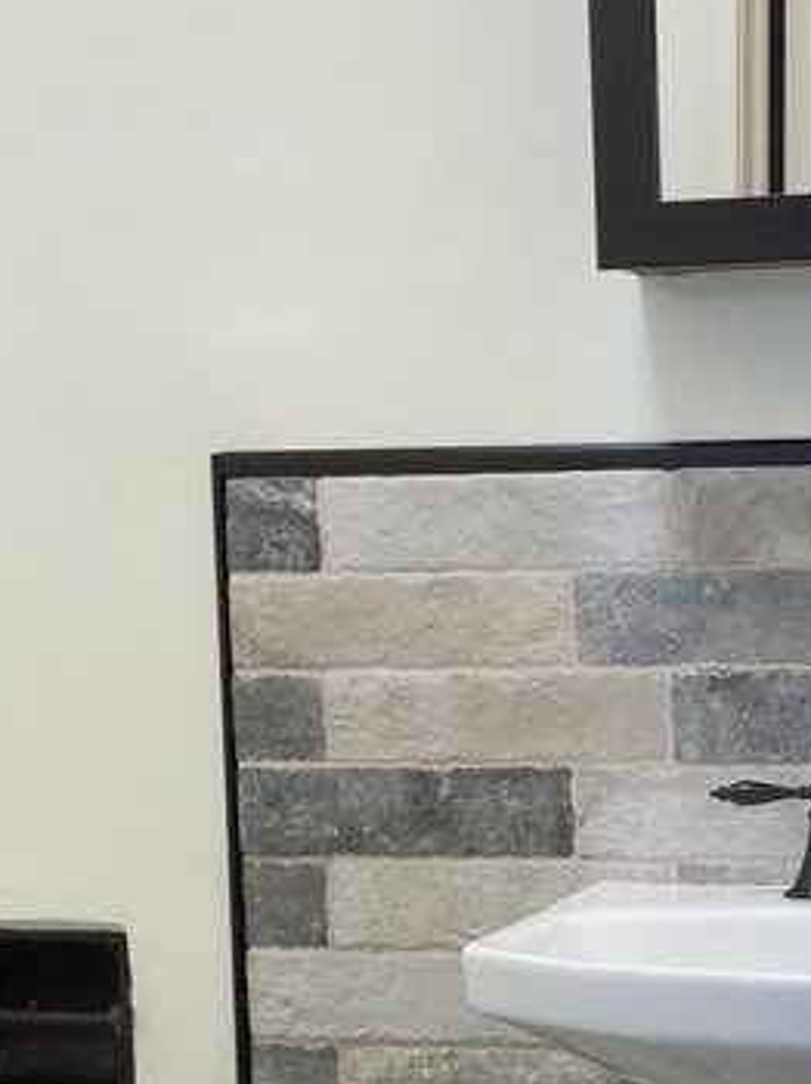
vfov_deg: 23.6
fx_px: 2565
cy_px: 802
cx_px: 656
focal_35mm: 82
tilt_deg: -6.7
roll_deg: +2.3
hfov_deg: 17.8
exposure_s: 1/40
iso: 25
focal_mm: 3.99
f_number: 1.8
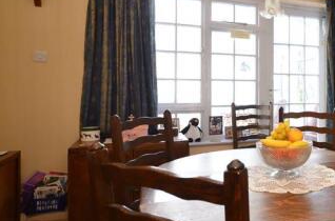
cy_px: 84
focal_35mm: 34
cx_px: 294
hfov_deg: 50.4
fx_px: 316
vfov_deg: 38.4
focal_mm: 11
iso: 200
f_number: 5
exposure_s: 1/20
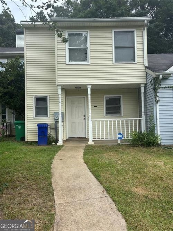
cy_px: 116
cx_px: 86
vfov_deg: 67.3
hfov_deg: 53.0
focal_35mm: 26
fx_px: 173
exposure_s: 1/1027
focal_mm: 5.96
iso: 50
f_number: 1.6
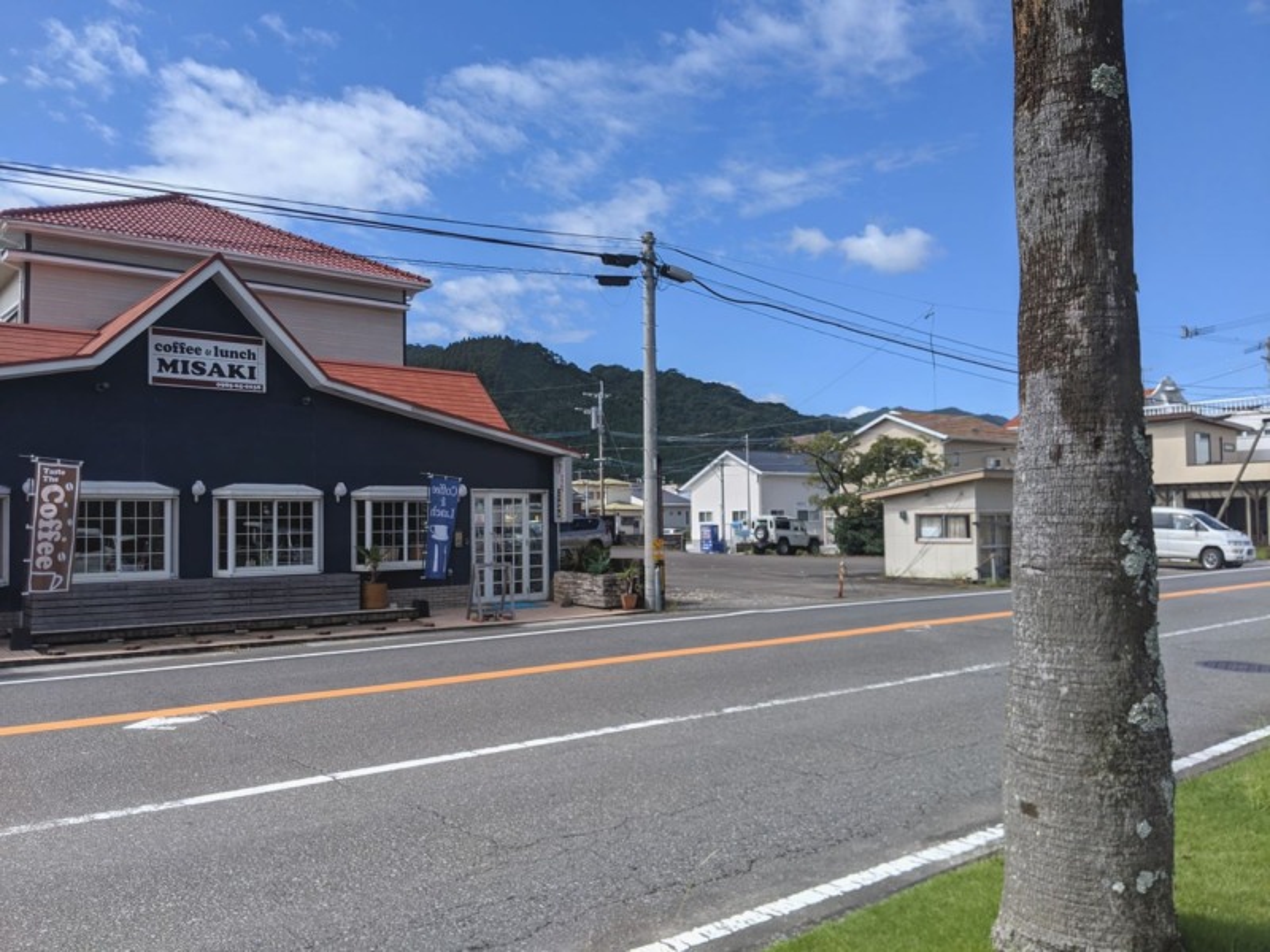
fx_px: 991
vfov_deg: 51.4
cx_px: 635
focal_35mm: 27
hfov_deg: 65.3
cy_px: 476
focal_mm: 4.44
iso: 53
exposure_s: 1/3968
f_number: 1.8
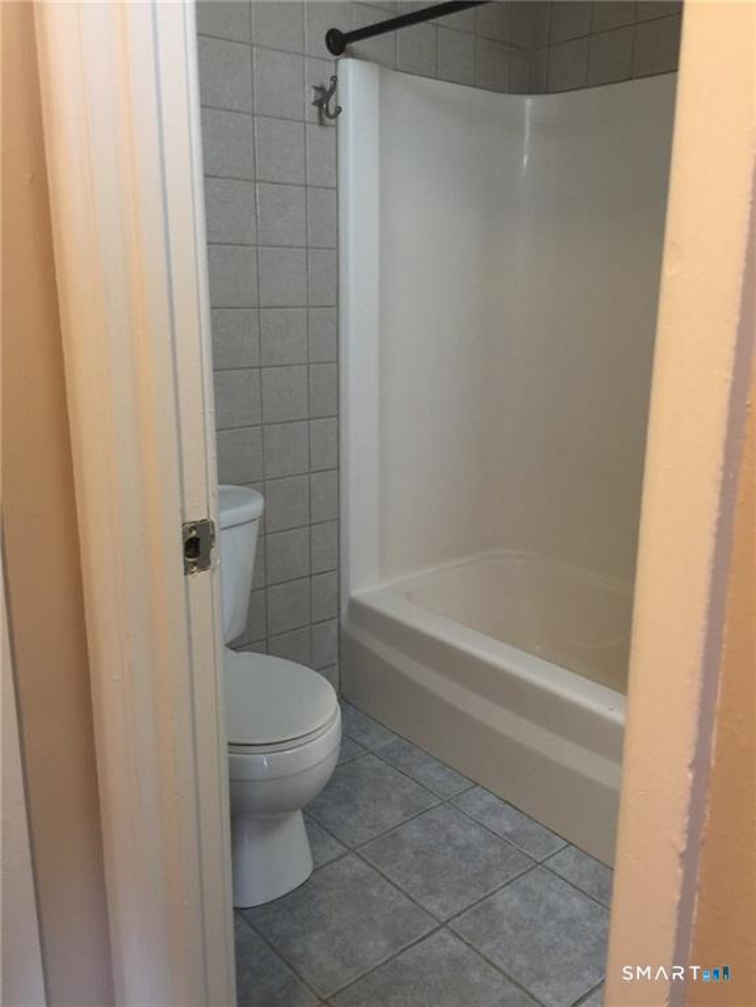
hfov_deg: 48.2
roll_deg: -0.4
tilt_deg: -13.3
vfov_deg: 61.7
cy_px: 504
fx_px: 844
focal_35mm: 29
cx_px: 378
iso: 80
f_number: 2.2
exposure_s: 1/15
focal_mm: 4.15
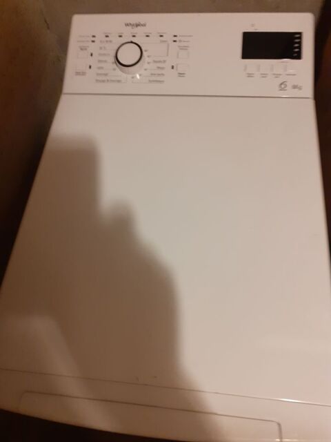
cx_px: 166
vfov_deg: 65.3
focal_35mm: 27
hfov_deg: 51.4
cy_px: 221
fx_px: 344
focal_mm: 3.6
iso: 200
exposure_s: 1/25
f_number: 1.9
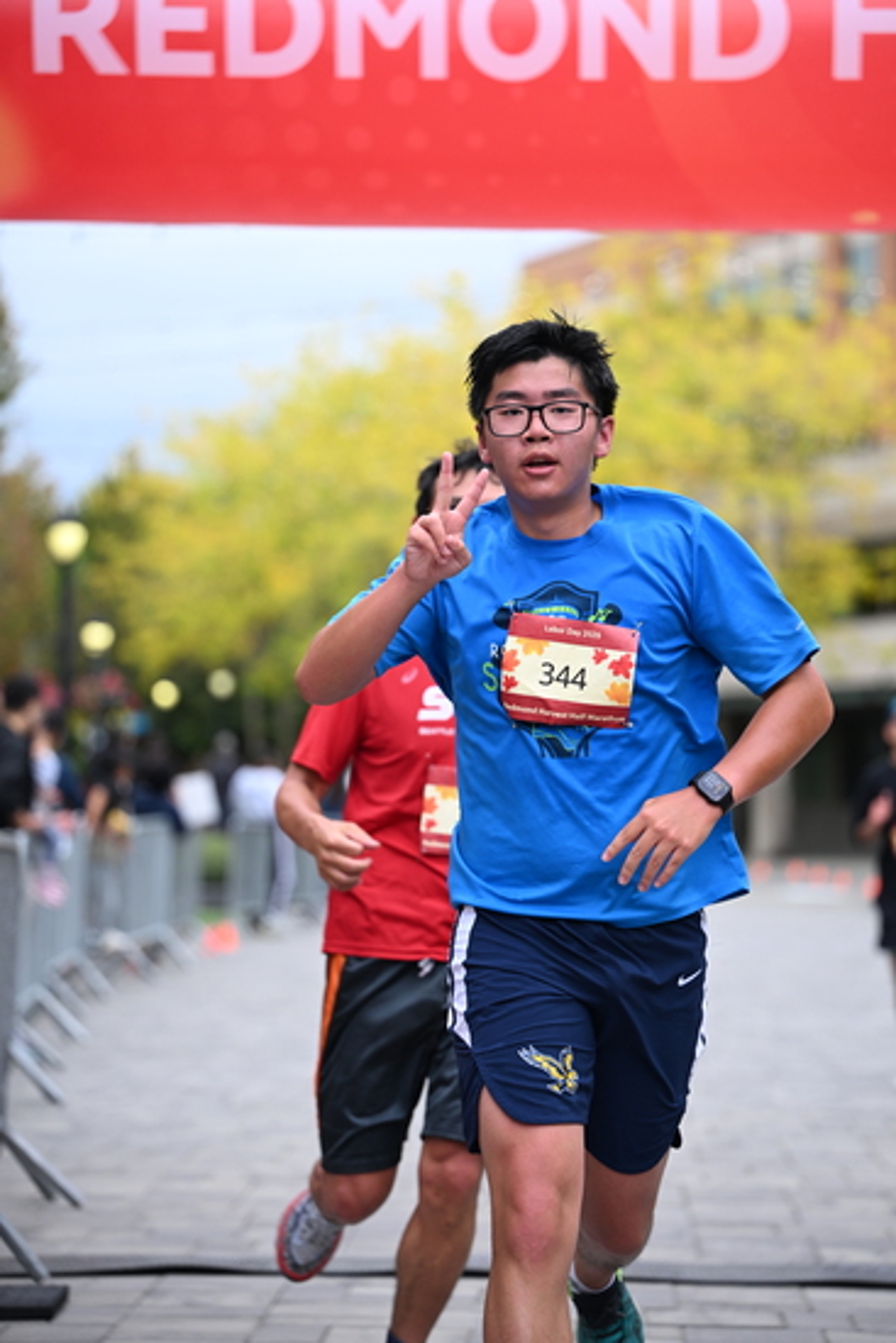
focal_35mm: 105
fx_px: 3917
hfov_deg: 13.0
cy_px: 672
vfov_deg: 19.5
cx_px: 448
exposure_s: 1/2000
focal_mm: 105
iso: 640
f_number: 2.8
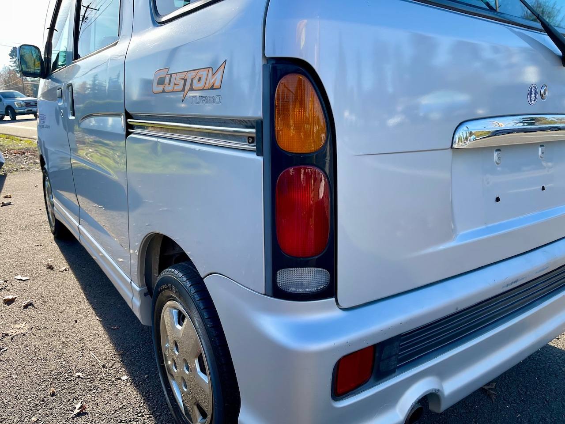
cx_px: 282
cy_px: 212
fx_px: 408
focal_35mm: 25
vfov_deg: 54.9
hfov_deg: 69.4
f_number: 1.6
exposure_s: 1/649
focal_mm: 5.1
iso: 32
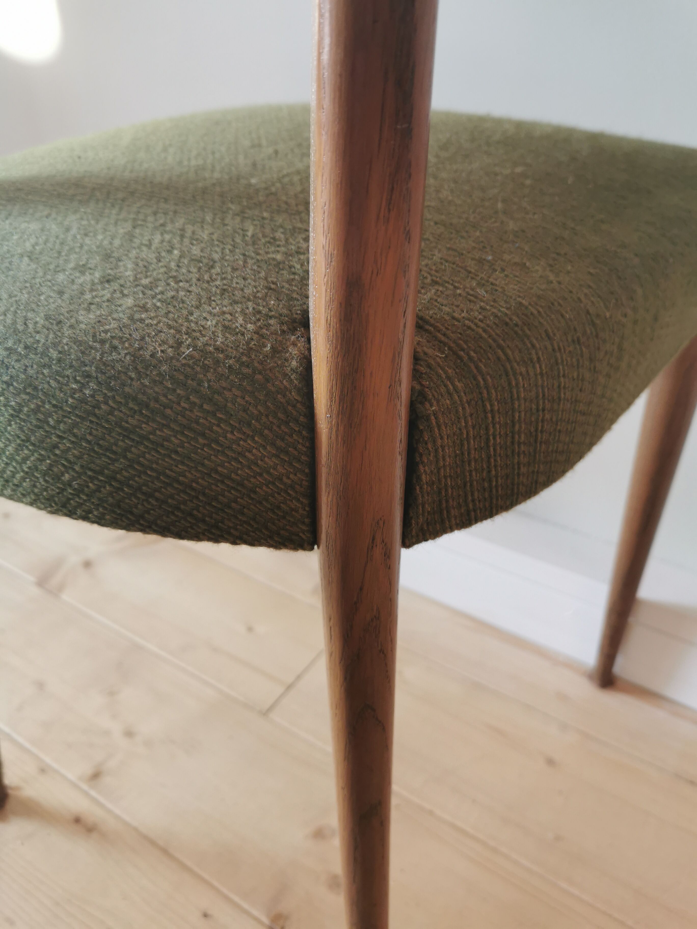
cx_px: 348
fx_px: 725
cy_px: 464
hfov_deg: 51.4
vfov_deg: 65.3
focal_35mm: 27
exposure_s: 1/50
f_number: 1.8
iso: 100
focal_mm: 5.58
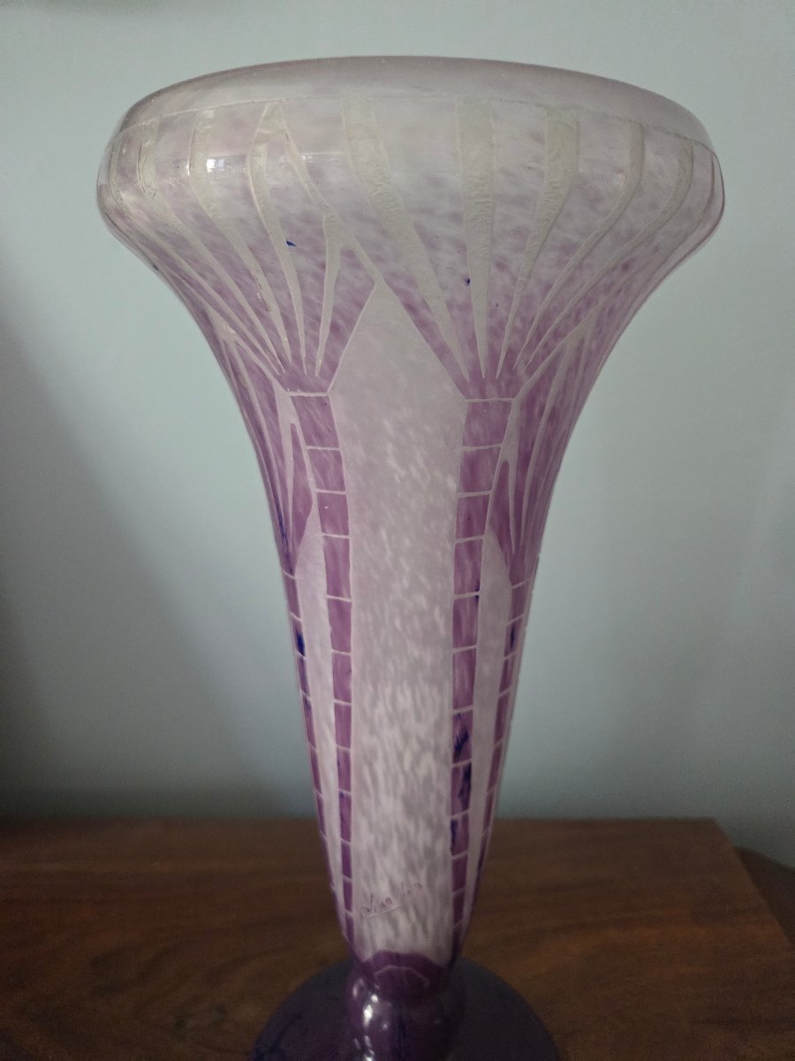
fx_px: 704
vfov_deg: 73.9
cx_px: 398
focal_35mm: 23
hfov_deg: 58.9
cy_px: 530
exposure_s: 1/100
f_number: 1.8
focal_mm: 5.4
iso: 2000
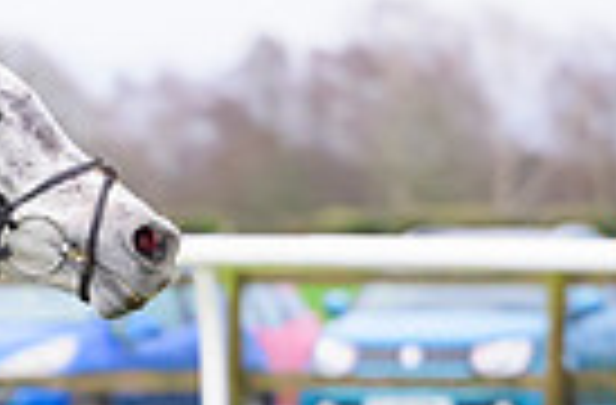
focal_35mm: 542
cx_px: -131
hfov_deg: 3.8
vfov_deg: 2.5
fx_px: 9232
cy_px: 667
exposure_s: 1/1250
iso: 3200
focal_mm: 110
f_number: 2.8
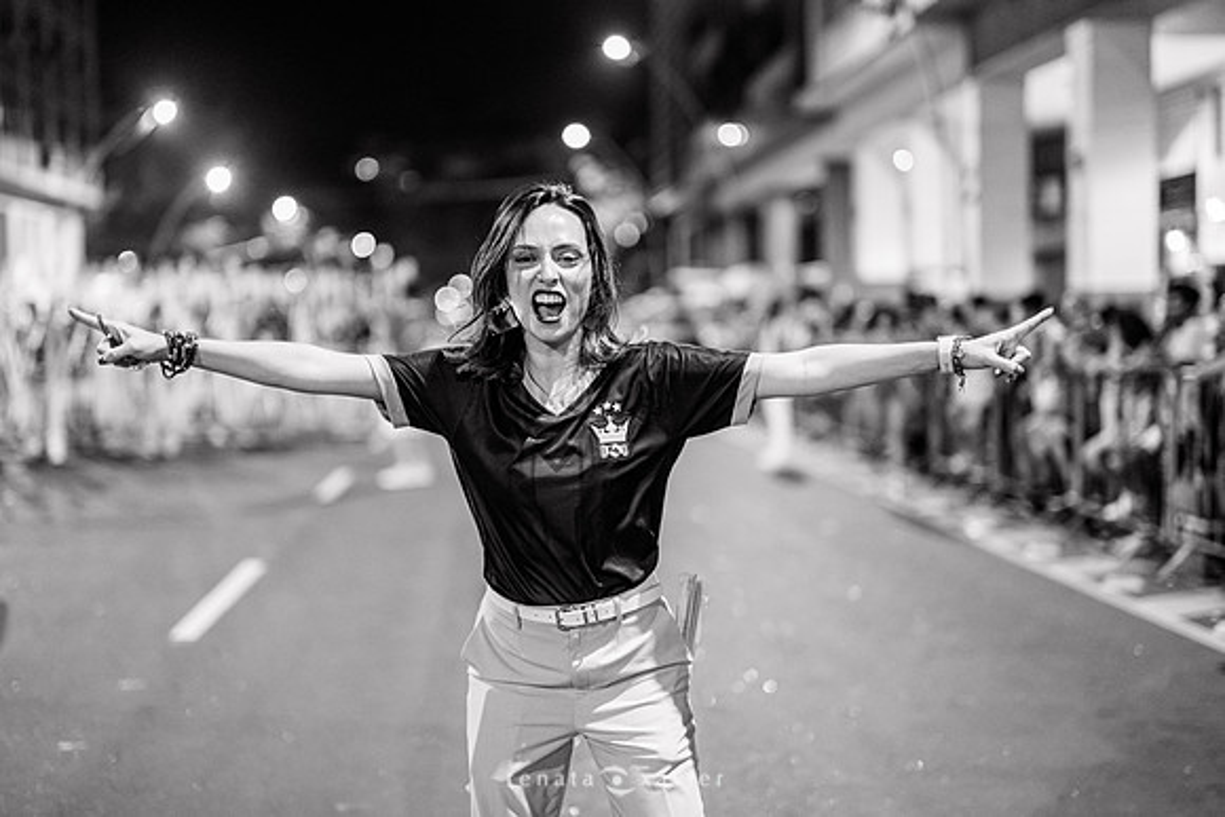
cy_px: 390
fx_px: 1780
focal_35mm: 52
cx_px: 584
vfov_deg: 25.9
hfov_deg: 38.0
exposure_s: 1/320
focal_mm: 50
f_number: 1.2
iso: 2500
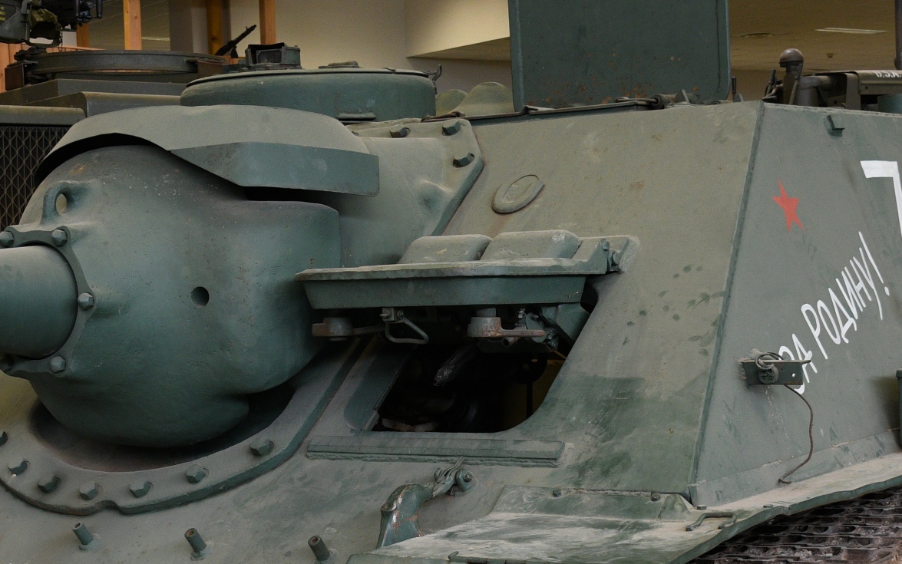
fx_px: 1893
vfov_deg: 16.8
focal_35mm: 77
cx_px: 439
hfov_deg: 26.8
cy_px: 463
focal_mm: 25
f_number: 4.5
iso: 800
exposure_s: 1/125
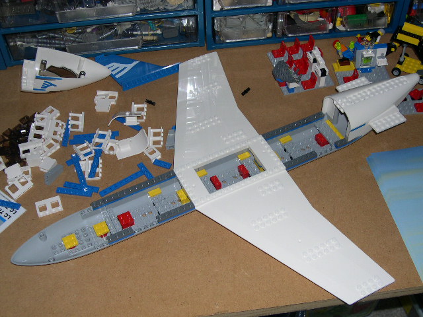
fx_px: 574
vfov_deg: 30.9
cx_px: 212
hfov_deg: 40.4
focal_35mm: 47
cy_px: 158
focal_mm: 10.1
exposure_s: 1/60
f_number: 3.1
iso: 100
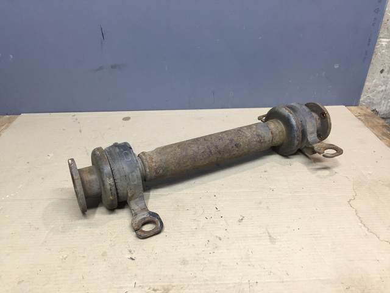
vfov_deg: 48.2
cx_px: 195
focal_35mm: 29
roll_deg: -1.0
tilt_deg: -30.8
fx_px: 327
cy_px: 146
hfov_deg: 61.7
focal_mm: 4.15
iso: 64
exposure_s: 1/33
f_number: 2.2
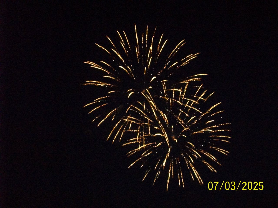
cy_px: 104
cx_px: 139
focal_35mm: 32
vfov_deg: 44.2
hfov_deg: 56.8
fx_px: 257
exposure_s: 1/8
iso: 640
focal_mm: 5.7
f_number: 2.9
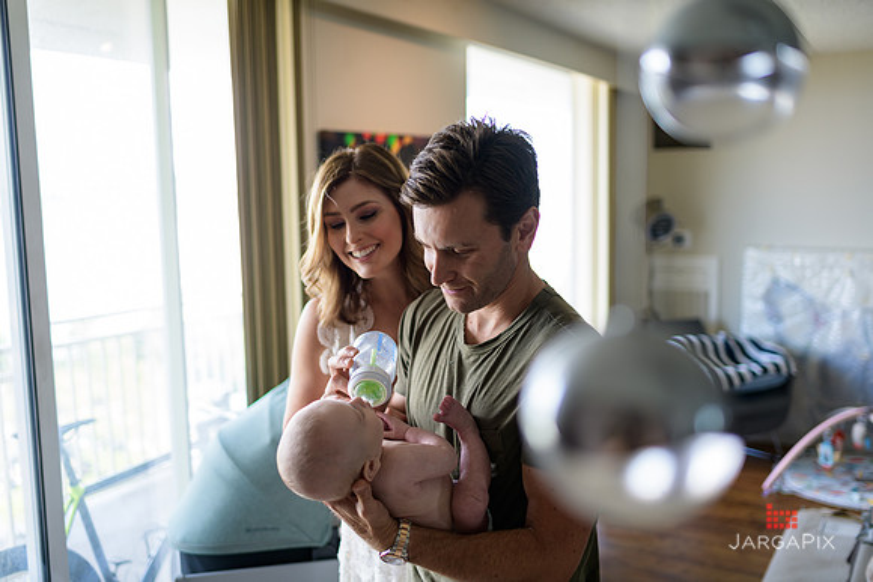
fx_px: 849
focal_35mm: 35
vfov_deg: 37.9
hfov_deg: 54.4
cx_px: 436
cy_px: 291
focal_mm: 35
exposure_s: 1/125
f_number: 2
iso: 200
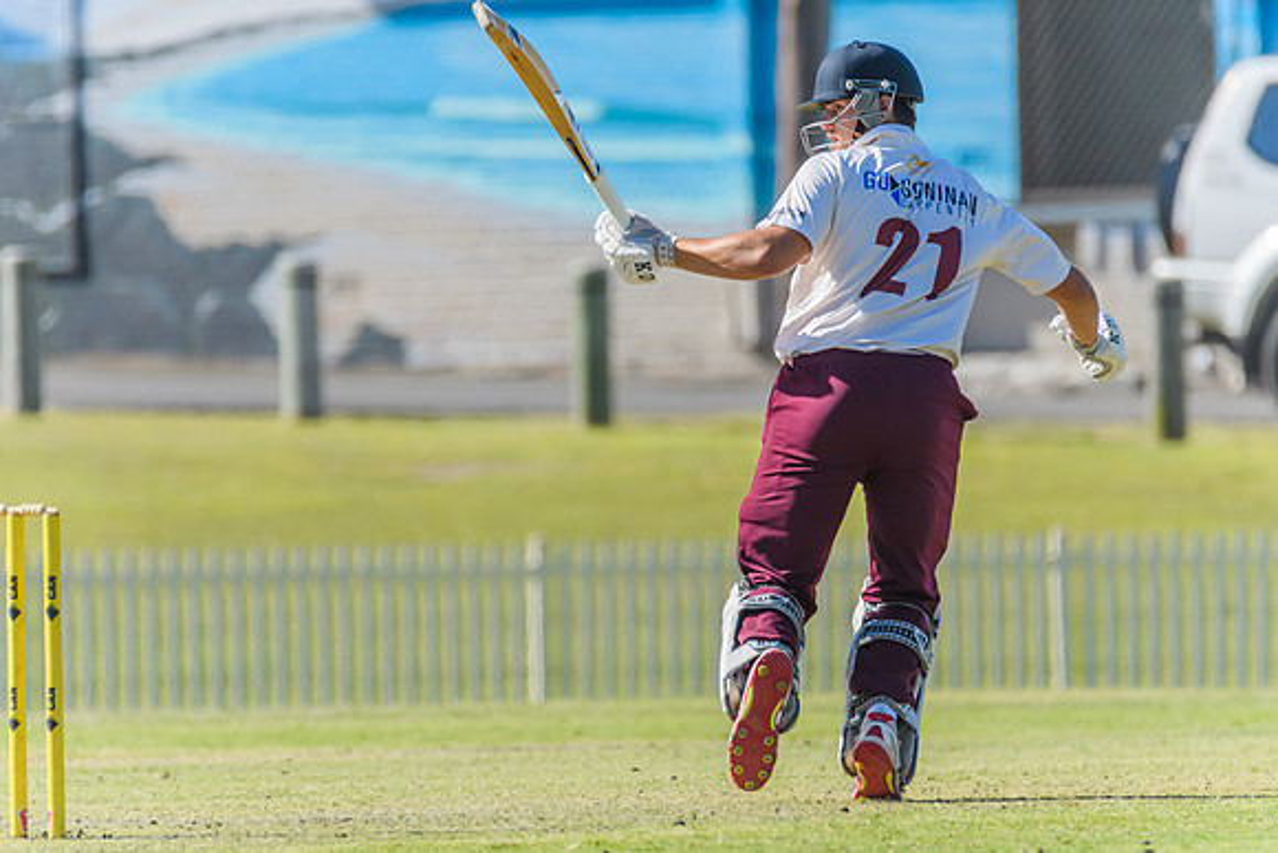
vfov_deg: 1.6
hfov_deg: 2.4
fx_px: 30313
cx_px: 639
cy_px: 426
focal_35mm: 854
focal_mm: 550
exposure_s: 1/3200
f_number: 6.3
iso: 640
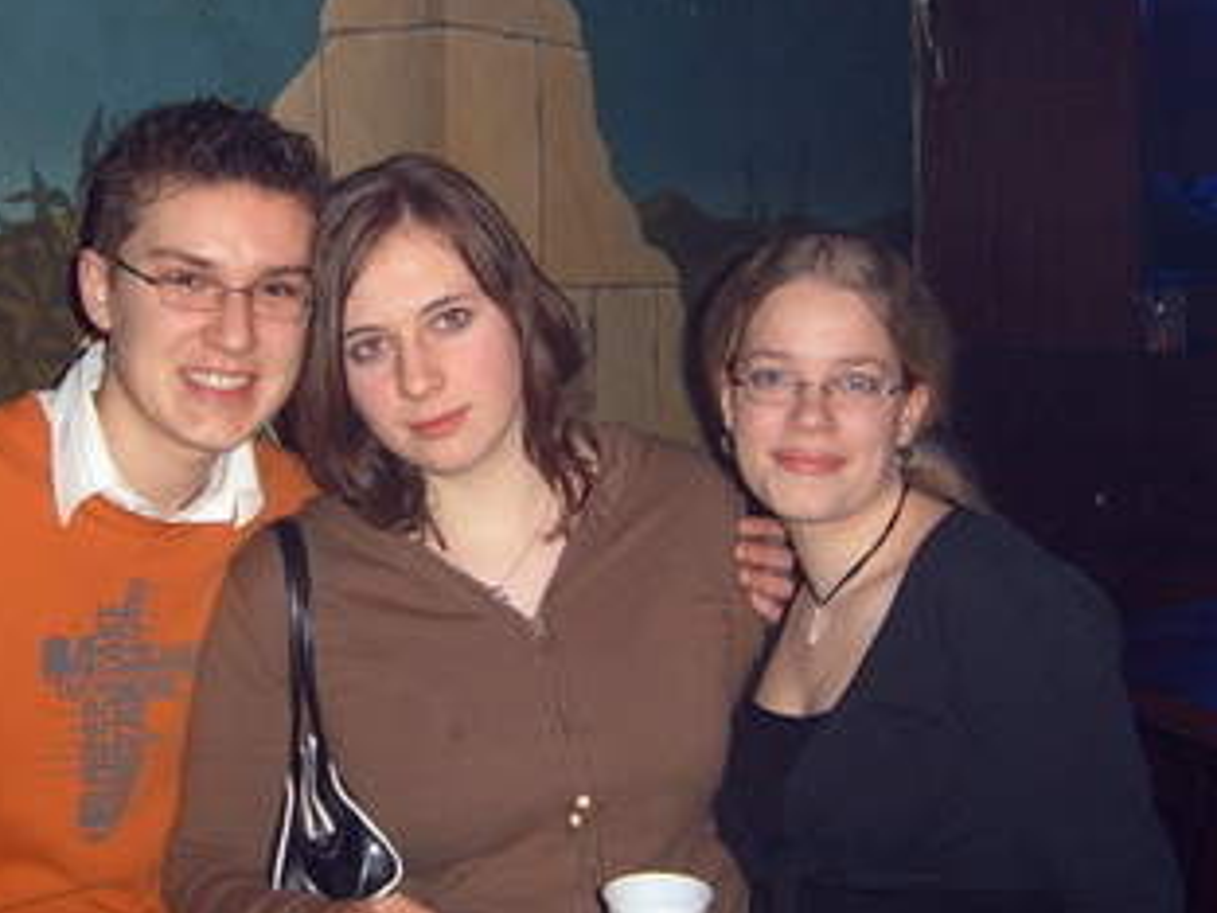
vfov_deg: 27.4
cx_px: 394
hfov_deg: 35.8
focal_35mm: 53
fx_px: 1863
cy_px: 332
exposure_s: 1/30
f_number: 2.8
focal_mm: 5.8
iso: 100
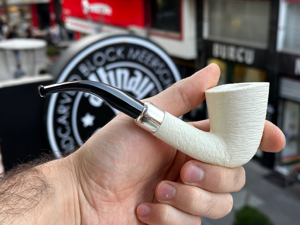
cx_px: 150
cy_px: 112
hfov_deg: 39.7
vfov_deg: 30.3
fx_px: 416
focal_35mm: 48
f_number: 1.78
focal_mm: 6.86
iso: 50
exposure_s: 1/100
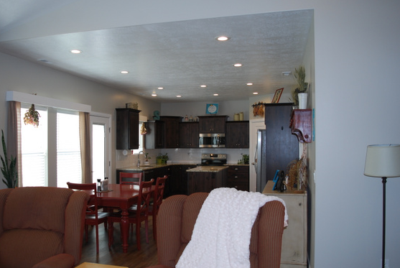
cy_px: 147
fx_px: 345
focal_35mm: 31
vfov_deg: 42.4
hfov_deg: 60.0
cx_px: 175
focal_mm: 18
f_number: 3.8
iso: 200
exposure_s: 1/60
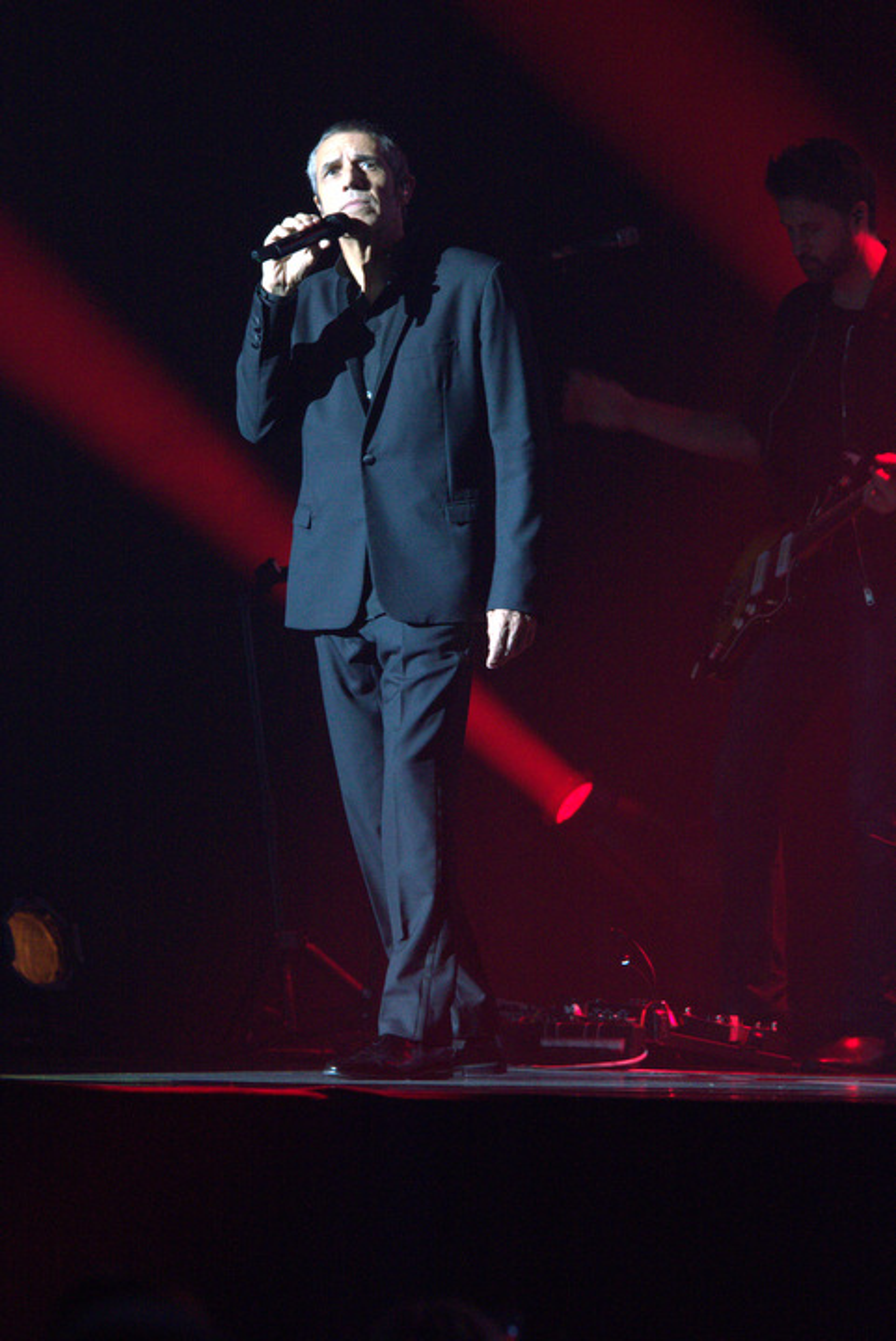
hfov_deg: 4.6
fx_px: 11183
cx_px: 448
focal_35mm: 300
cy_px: 670
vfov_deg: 6.9
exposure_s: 1/60
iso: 400
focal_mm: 200
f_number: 5.6
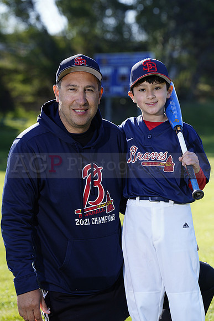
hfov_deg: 10.2
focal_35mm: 135
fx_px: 1203
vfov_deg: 15.2
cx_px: 107
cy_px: 160
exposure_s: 1/250
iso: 100
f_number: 5
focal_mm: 135
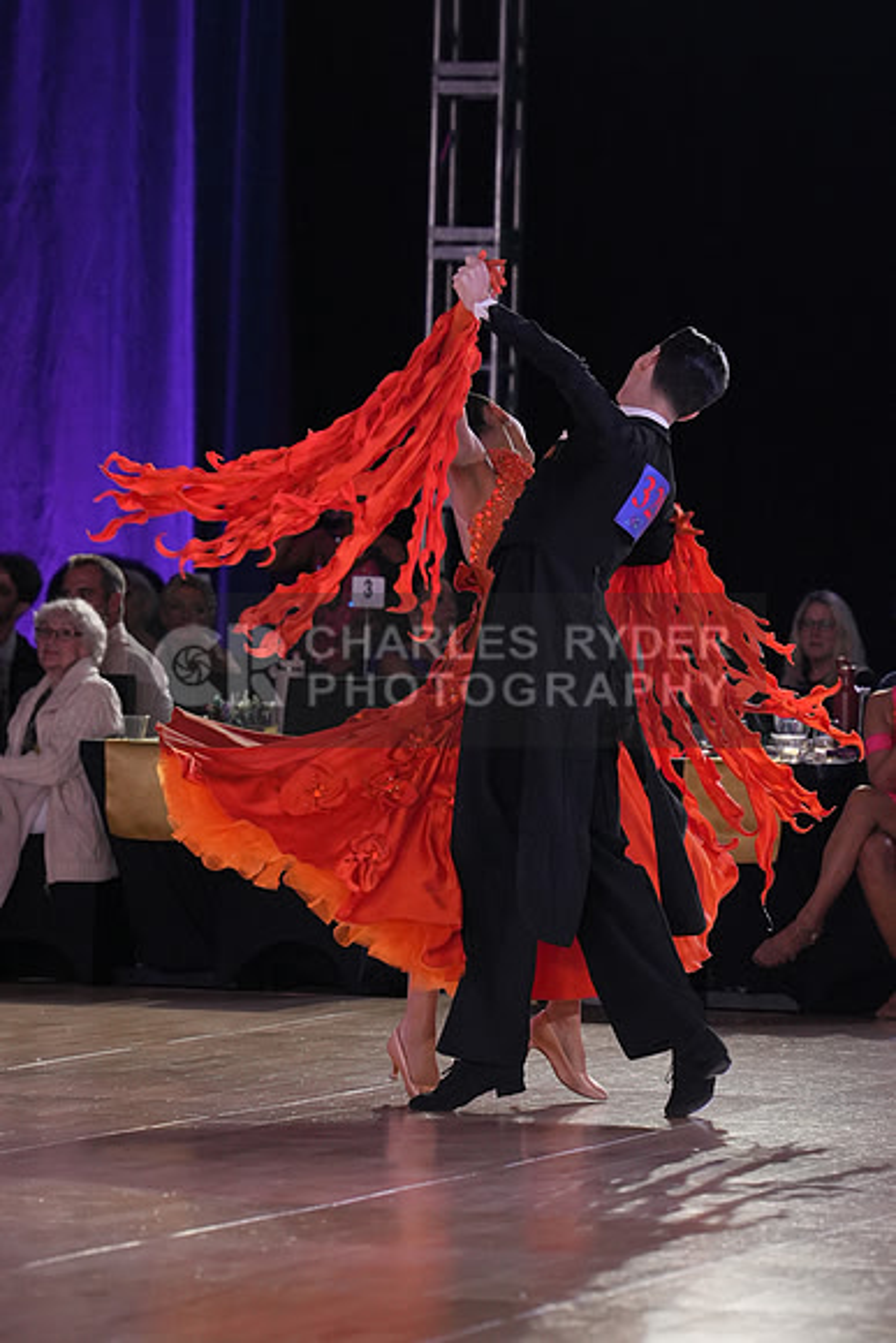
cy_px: 672
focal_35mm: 225
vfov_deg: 9.1
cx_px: 448
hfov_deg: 6.1
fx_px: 8394
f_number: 4
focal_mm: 150
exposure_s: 1/500
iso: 1600
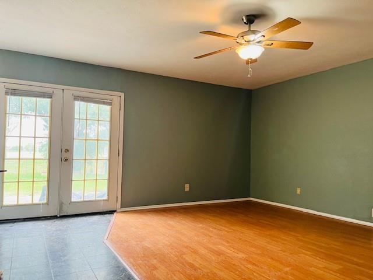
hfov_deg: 67.3
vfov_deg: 53.1
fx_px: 280
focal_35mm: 26
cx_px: 186
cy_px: 140
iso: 80
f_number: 1.6
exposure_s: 1/60
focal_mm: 5.1
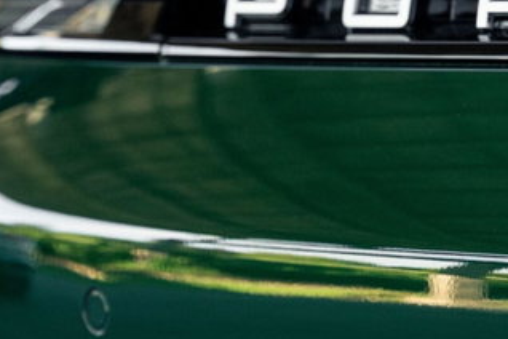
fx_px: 2709
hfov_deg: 10.3
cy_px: -122
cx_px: 804
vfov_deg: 7.1
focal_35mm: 192
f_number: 5
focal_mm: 59.6
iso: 1600
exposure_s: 1/250
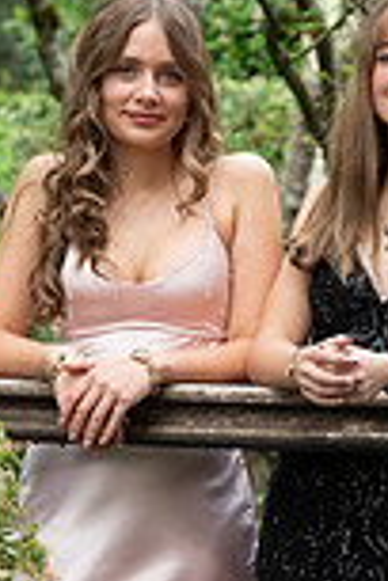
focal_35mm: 352
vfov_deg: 5.9
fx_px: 5690
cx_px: 281
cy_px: 342
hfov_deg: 3.9
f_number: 6.3
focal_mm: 120
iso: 1250
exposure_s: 1/640
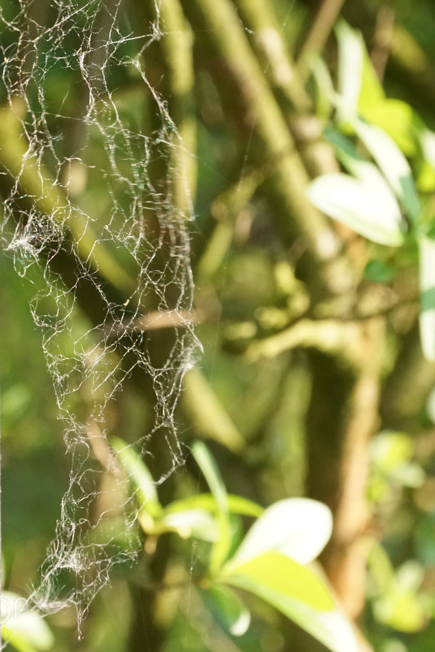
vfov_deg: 10.2
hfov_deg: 6.8
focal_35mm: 201
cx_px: 218
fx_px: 3642
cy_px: 206
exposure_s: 1/250
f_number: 9.5
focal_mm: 90
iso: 2000
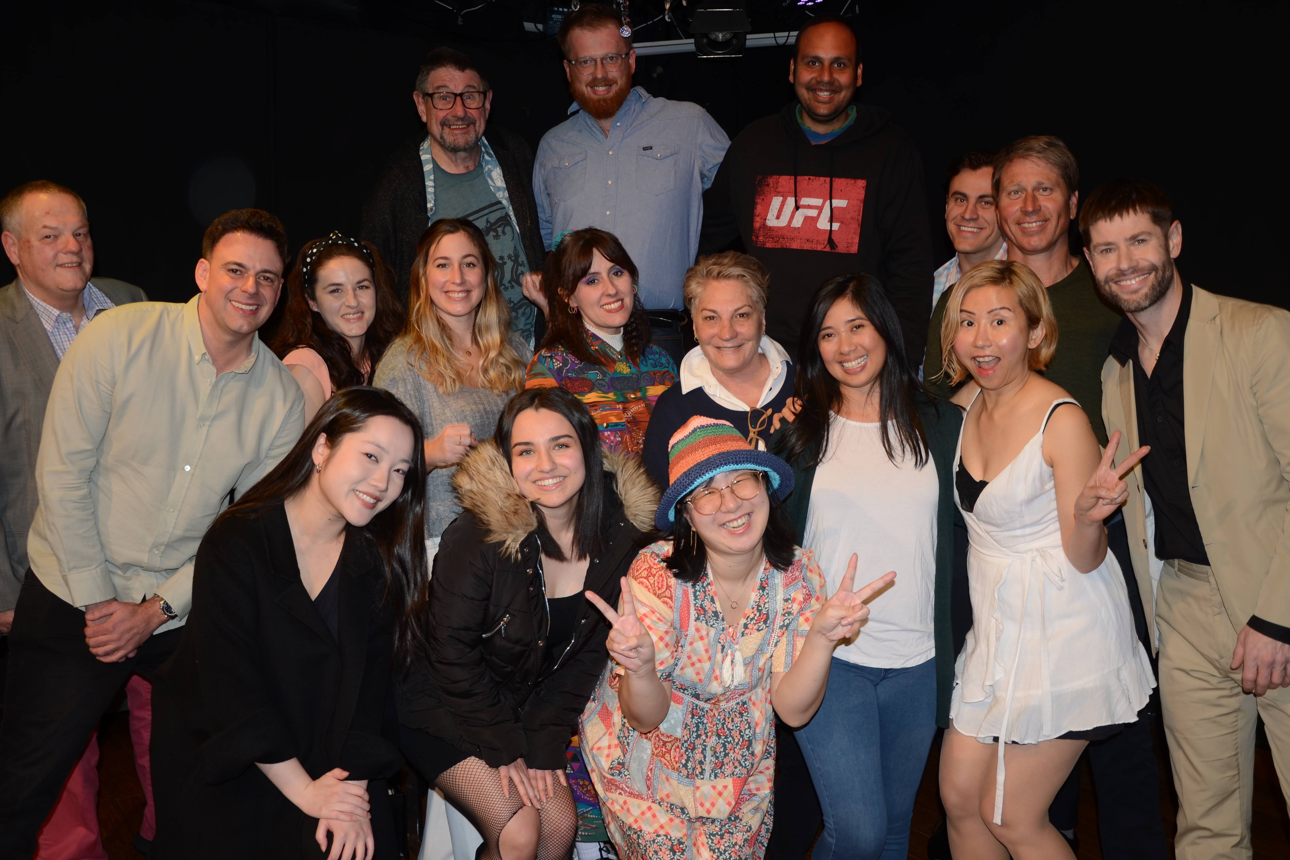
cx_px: 655
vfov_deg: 38.9
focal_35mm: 34
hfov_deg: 55.8
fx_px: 1218
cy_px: 422
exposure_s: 1/60
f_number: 3.8
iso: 100
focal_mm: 22
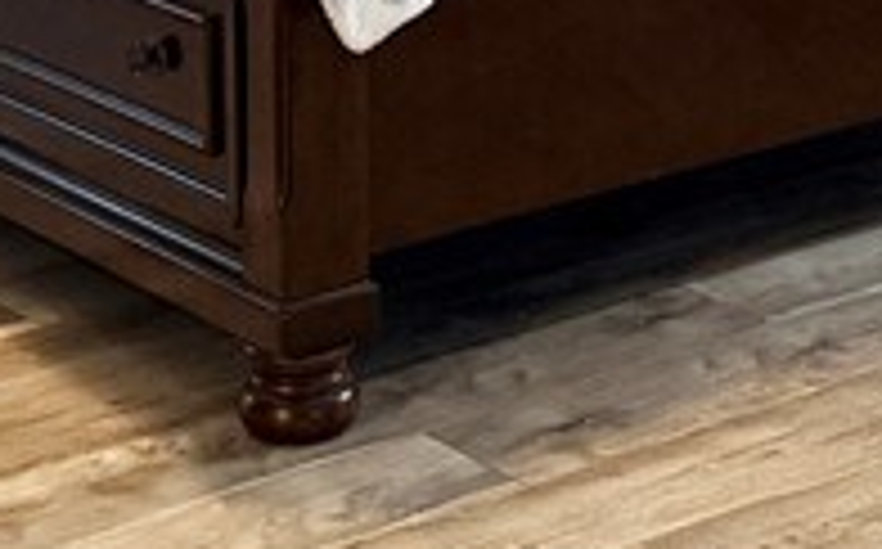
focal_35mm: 133
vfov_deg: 8.8
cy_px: -824
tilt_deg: -1.0
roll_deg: -0.6
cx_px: 549
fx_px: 3193
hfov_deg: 15.7
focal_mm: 6.76
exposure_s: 1/60
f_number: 1.78
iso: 320
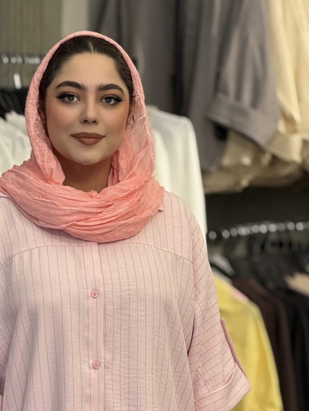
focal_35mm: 207
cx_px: 83
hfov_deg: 7.2
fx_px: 2464
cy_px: 352
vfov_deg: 9.5
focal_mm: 15.66
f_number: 2.8
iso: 64
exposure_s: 1/100
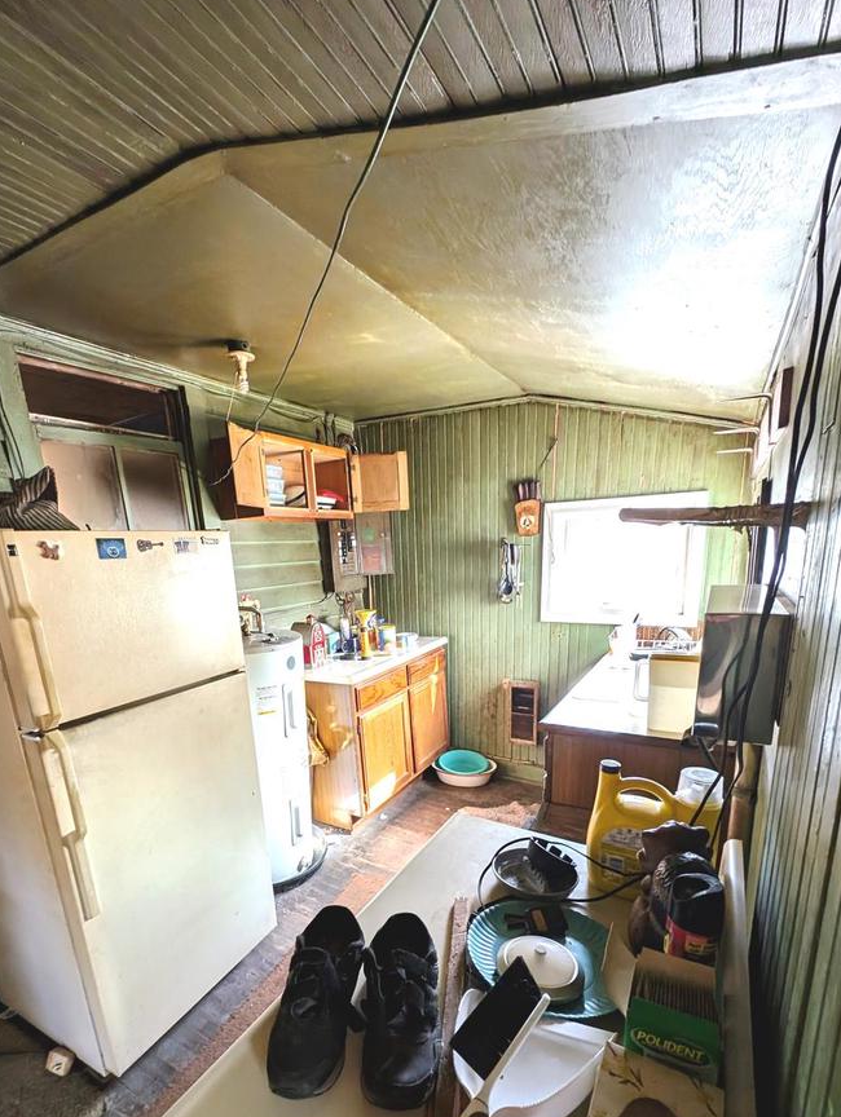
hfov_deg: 81.8
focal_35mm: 15
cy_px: 689
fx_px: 485
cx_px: 394
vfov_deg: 96.3
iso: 94
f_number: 1.95
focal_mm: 2.23
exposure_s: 1/30.6
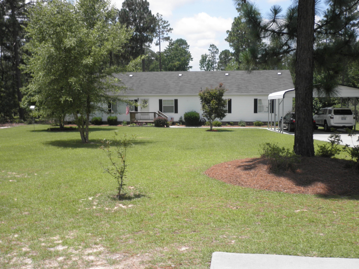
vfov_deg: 37.7
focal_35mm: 38
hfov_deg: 49.0
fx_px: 394
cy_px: 131
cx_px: 178
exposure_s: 1/80
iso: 64
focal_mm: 6.1
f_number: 9.1
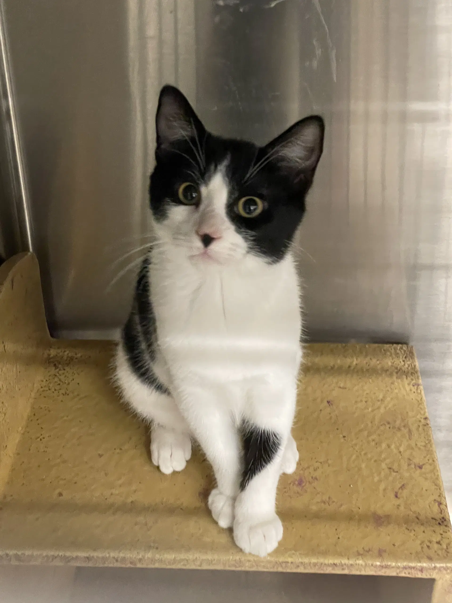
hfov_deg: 28.0
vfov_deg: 36.8
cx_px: 226
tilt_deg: -34.5
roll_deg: +1.6
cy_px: 302
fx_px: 906
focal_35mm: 52
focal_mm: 6
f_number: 2
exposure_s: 1/36
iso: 1000
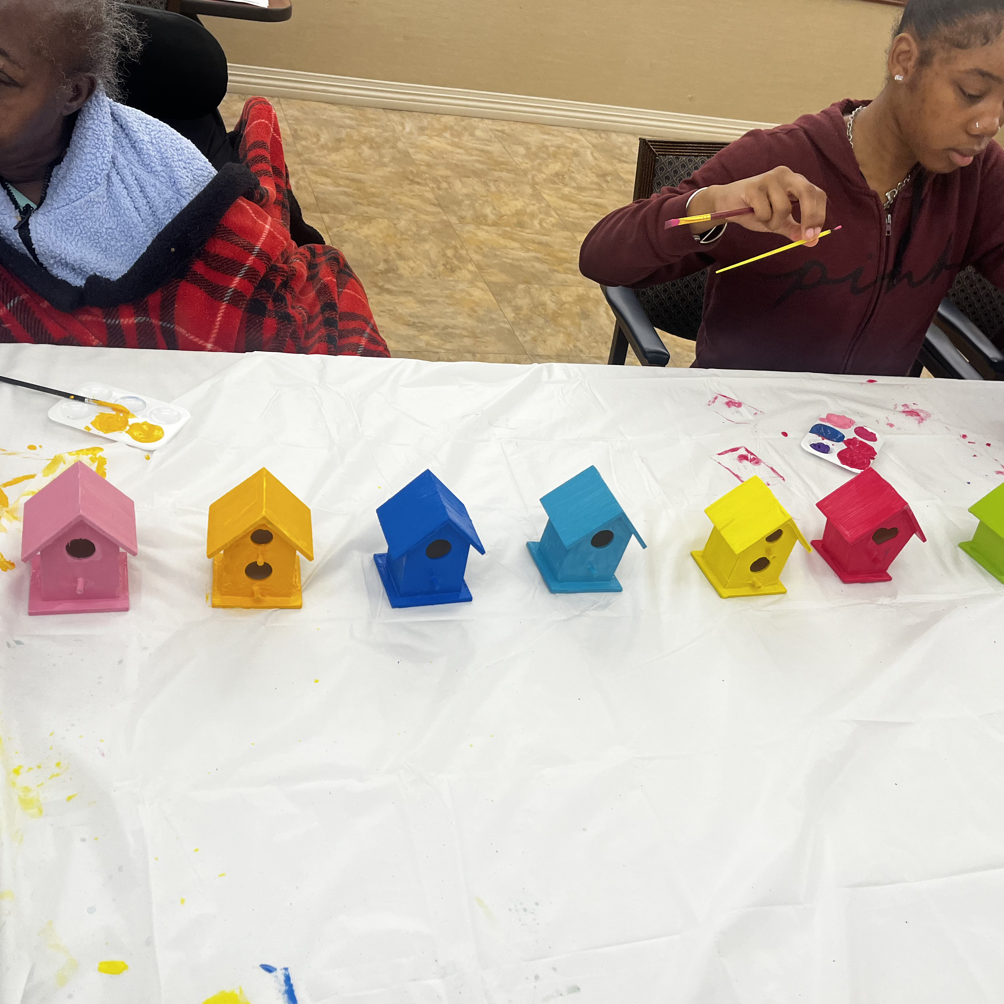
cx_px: 460
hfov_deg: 52.5
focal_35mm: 31
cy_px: 499
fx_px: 1017
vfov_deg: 52.5
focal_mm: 5.1
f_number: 1.6
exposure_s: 1/120
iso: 100
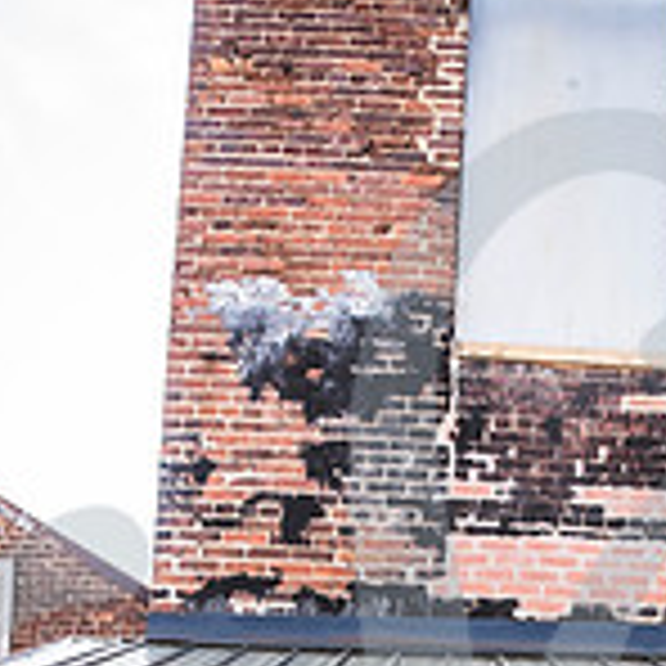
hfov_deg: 27.3
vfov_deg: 24.2
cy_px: 868
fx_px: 1350
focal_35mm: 62
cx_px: 500
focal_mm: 24
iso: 100
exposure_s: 1/400
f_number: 2.8
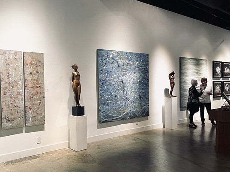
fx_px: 206
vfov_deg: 45.4
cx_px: 96
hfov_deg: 58.0
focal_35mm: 31
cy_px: 90
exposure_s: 1/60
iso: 80
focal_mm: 4.2
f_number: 1.6
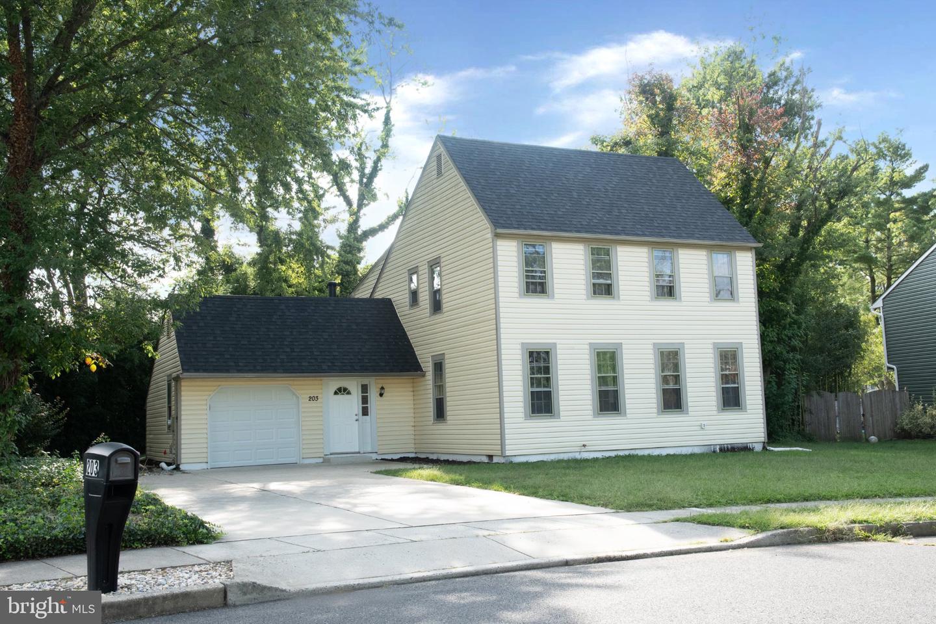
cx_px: 468
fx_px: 975
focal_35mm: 38
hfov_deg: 51.3
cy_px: 312
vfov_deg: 35.5
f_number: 8
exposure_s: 1/400
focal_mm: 25
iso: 800
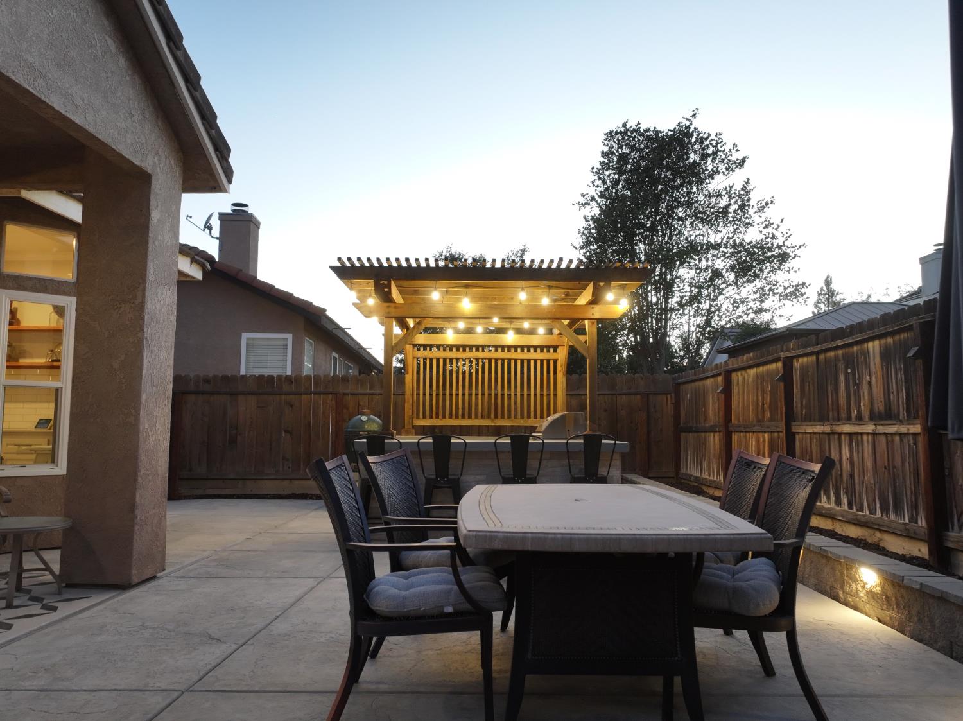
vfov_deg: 56.8
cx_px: 482
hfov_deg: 71.6
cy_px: 360
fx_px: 667
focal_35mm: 24
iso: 260
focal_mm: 12.29
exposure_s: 1/15
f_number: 2.8
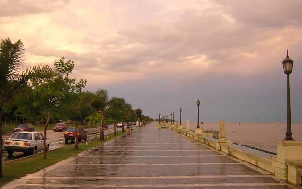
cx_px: 149
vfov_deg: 32.7
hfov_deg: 50.4
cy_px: 89
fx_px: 321
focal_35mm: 39
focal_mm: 4.7
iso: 100
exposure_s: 1/35.2
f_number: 2.6
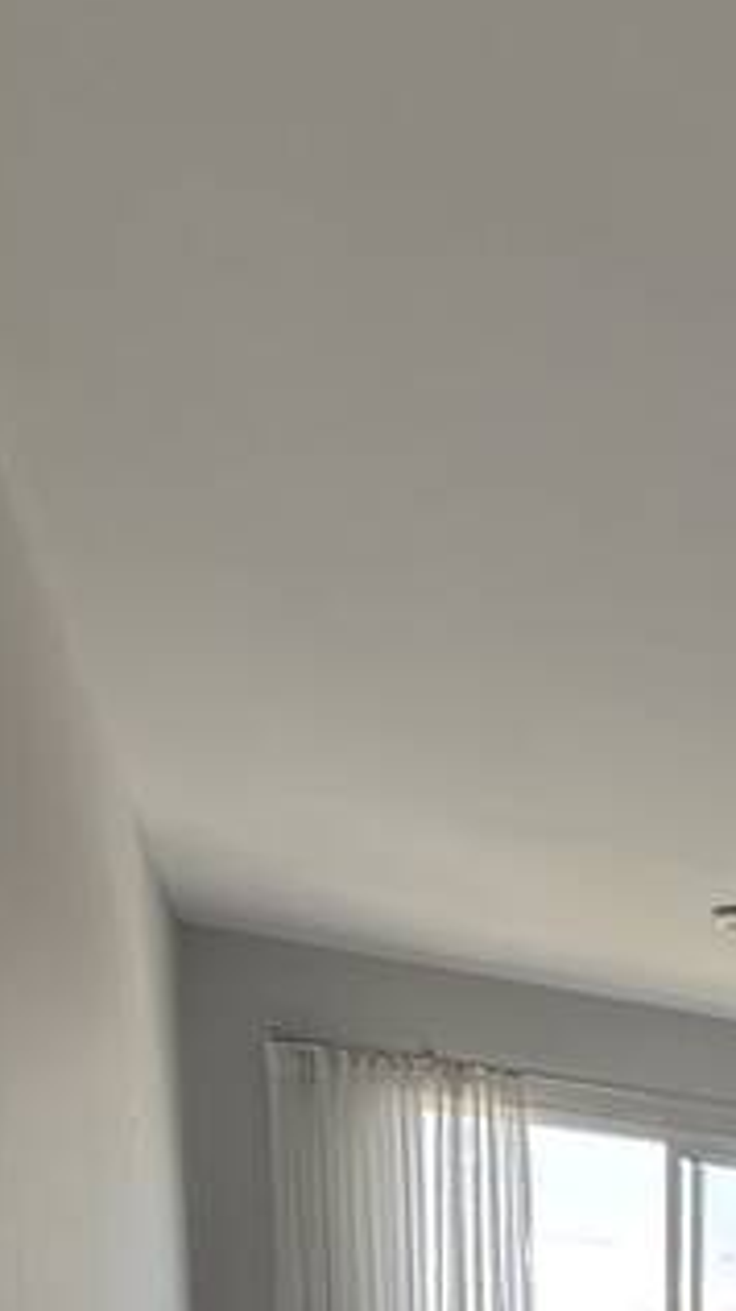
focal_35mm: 52
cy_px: 1762
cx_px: 1493
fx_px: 1807
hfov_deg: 16.8
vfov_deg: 30.3
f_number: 2.2
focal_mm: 2.22
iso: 125
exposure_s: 1/99
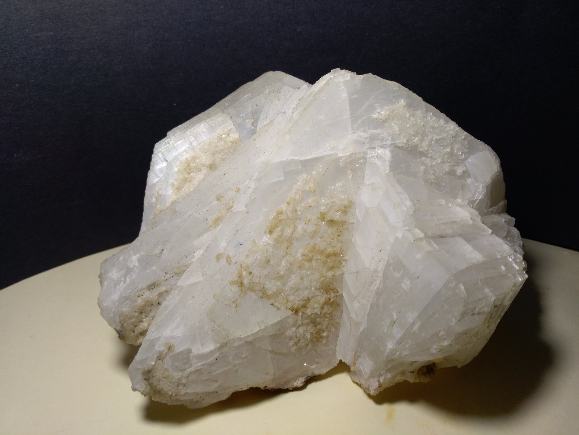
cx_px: 290
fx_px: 435
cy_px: 218
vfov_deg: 53.1
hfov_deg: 67.3
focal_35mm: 26
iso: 103
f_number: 2
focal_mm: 3.54
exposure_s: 1/30
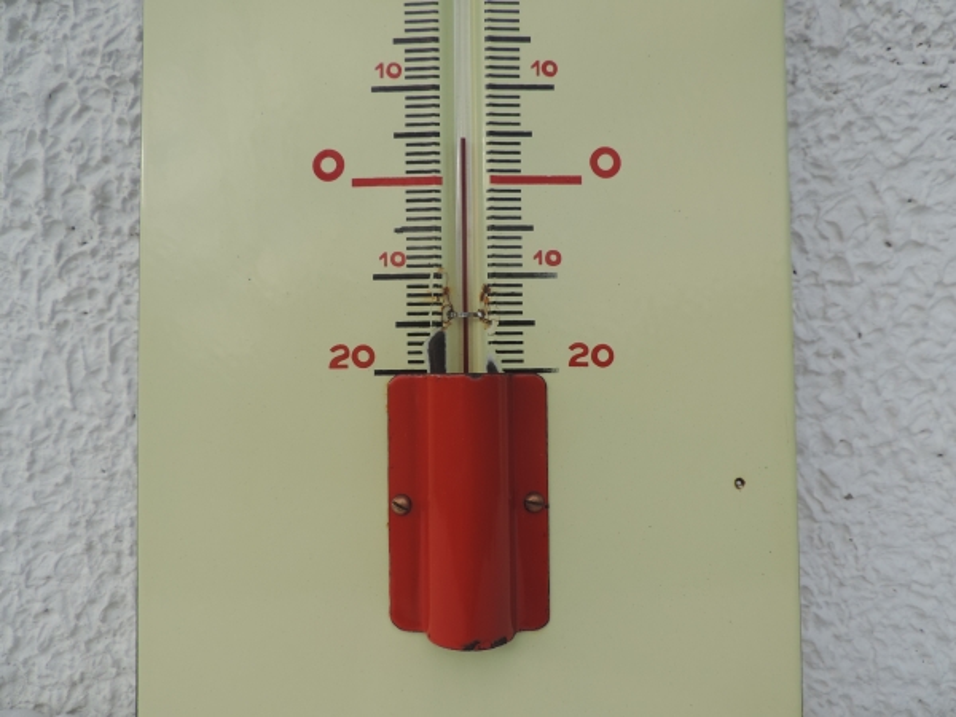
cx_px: 478
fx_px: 663
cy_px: 358
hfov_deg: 71.6
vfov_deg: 56.8
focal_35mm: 24
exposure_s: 1/640
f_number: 3
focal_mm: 4.3
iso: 80
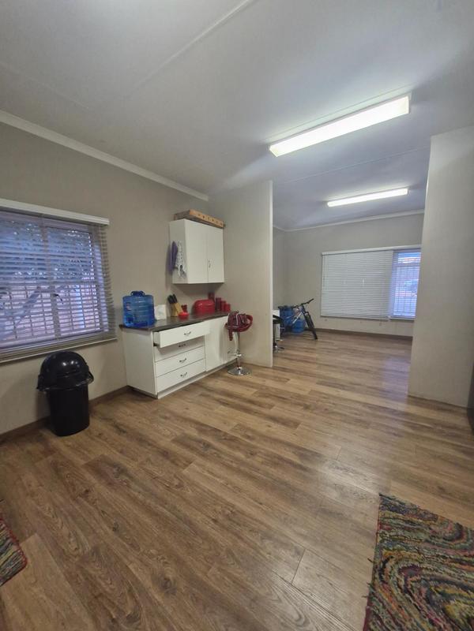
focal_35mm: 13
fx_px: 237
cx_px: 237
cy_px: 316
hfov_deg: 89.9
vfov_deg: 106.2
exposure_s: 1/50
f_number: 2.2
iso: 320
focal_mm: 1.74
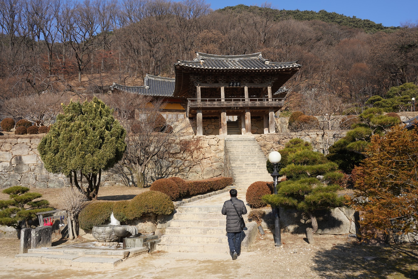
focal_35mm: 32
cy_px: 140
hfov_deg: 58.7
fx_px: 372
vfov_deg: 41.1
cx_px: 209
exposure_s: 1/100
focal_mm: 32
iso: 100
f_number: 13
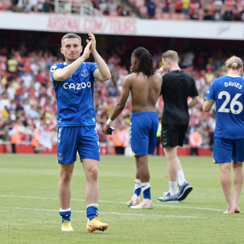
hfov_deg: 9.4
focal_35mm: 186
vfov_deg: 9.4
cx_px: 149
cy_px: 122
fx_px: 1483
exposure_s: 1/500
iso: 400
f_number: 3.5
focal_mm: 145
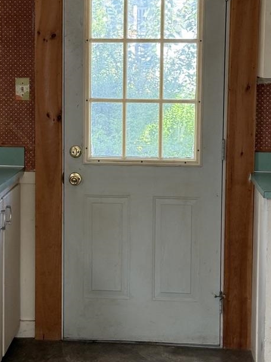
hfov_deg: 18.1
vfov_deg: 24.1
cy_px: 135
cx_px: 80
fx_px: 846
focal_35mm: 81
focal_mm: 6.76
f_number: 1.78
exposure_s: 1/166
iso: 160
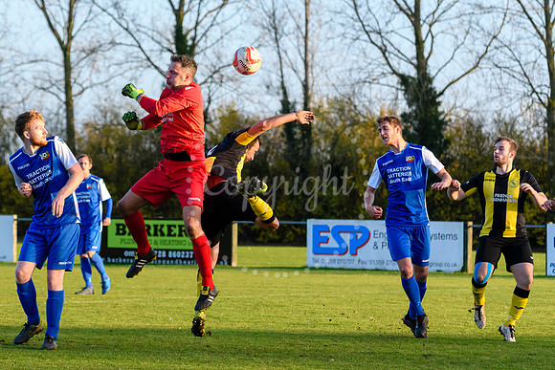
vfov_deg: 7.2
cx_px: 206
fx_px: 2937
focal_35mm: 190
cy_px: 140
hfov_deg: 10.8
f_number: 4
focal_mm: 98
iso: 1100
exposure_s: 1/2000
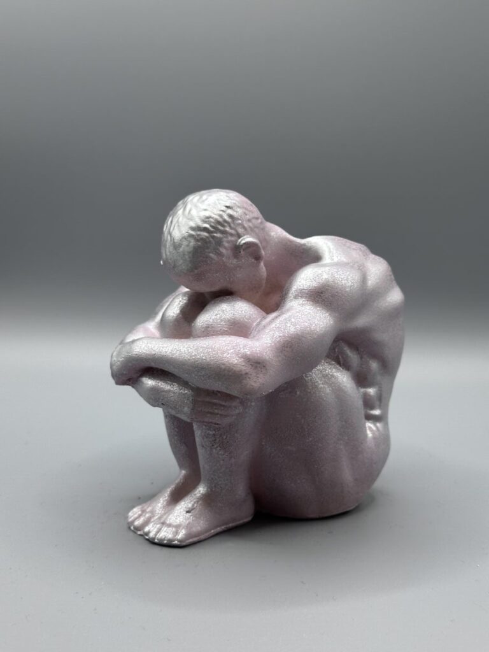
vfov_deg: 39.7
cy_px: 326
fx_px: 904
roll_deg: -0.9
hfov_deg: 30.3
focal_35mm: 48
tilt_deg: -11.2
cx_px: 244
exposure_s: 1/204
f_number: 1.78
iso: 64
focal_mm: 6.86
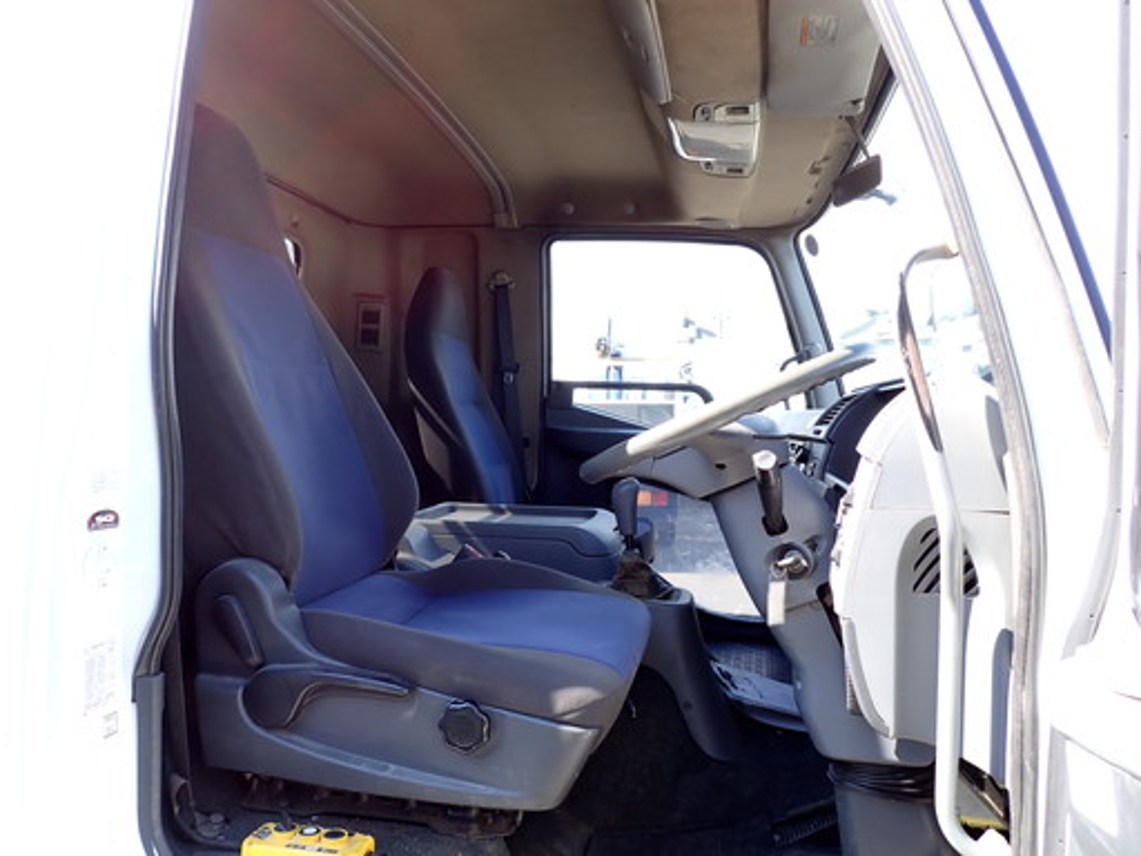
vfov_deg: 54.9
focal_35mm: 25
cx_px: 570
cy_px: 428
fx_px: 824
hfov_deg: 69.4
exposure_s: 1/160
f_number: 2.8
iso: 100
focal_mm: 4.5
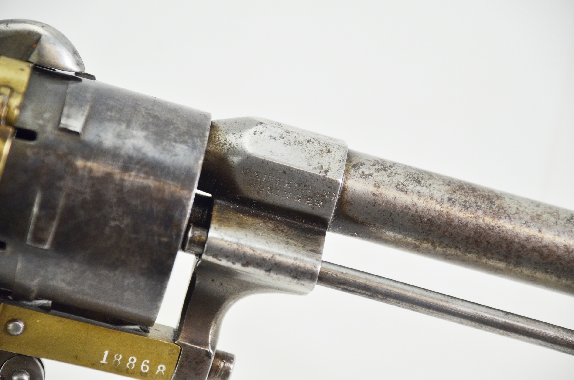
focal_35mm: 202
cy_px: 190
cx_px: 287
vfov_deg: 6.8
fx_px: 3222
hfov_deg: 10.2
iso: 800
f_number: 5.6
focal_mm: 135
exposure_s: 1/250
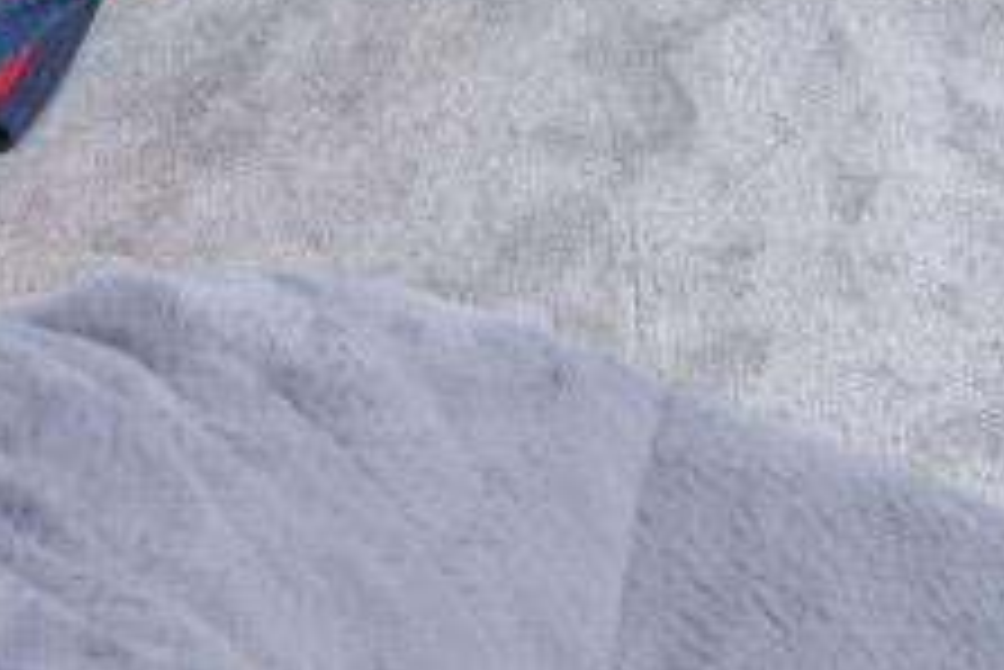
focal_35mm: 94
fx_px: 2623
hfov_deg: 21.6
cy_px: -1344
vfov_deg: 10.4
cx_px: 324
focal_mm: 14
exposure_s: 1/60
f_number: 4
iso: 500
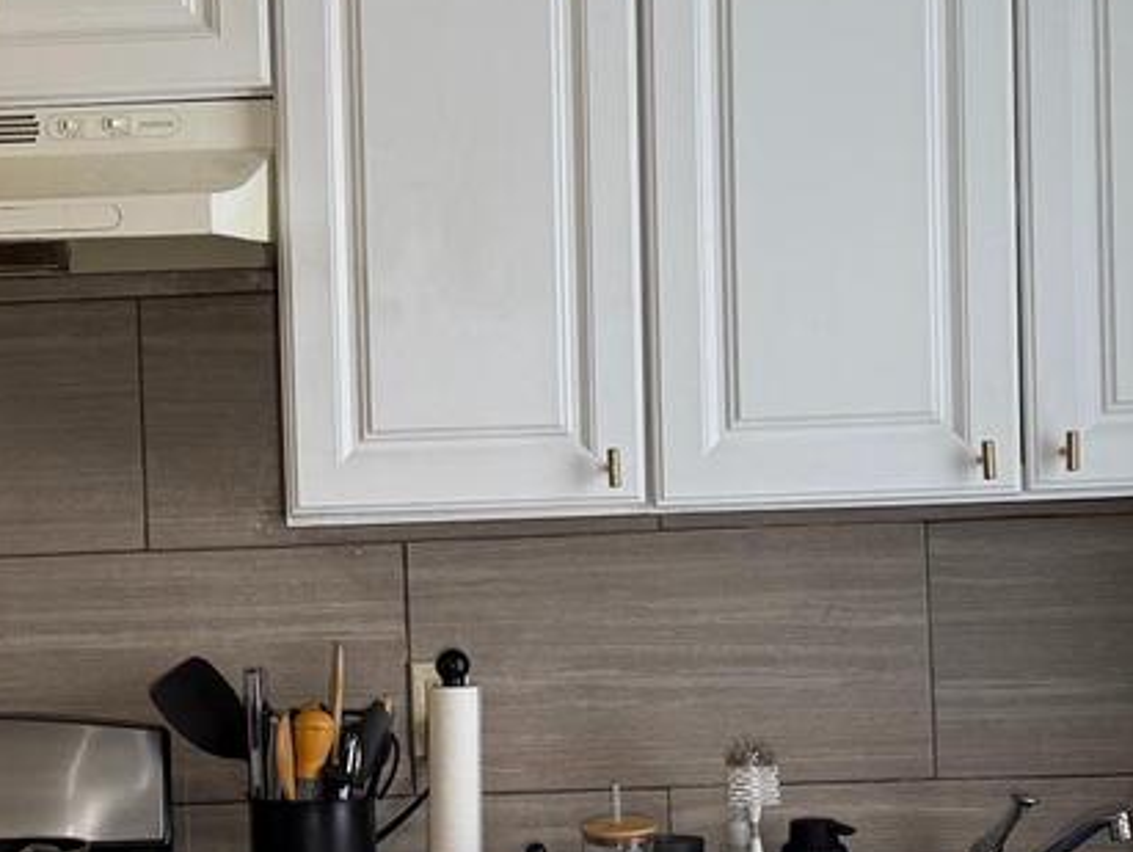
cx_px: 146
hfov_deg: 22.8
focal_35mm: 84
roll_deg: +2.1
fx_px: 2752
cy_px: 568
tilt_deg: +0.1
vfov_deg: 17.6
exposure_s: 1/172
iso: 100
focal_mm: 6.76
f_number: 1.78
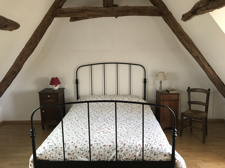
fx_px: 182
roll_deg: +1.3
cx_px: 112
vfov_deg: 49.7
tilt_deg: -9.1
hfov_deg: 63.4
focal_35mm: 28
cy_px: 84
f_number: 1.8
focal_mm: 3.99
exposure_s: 1/25
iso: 40
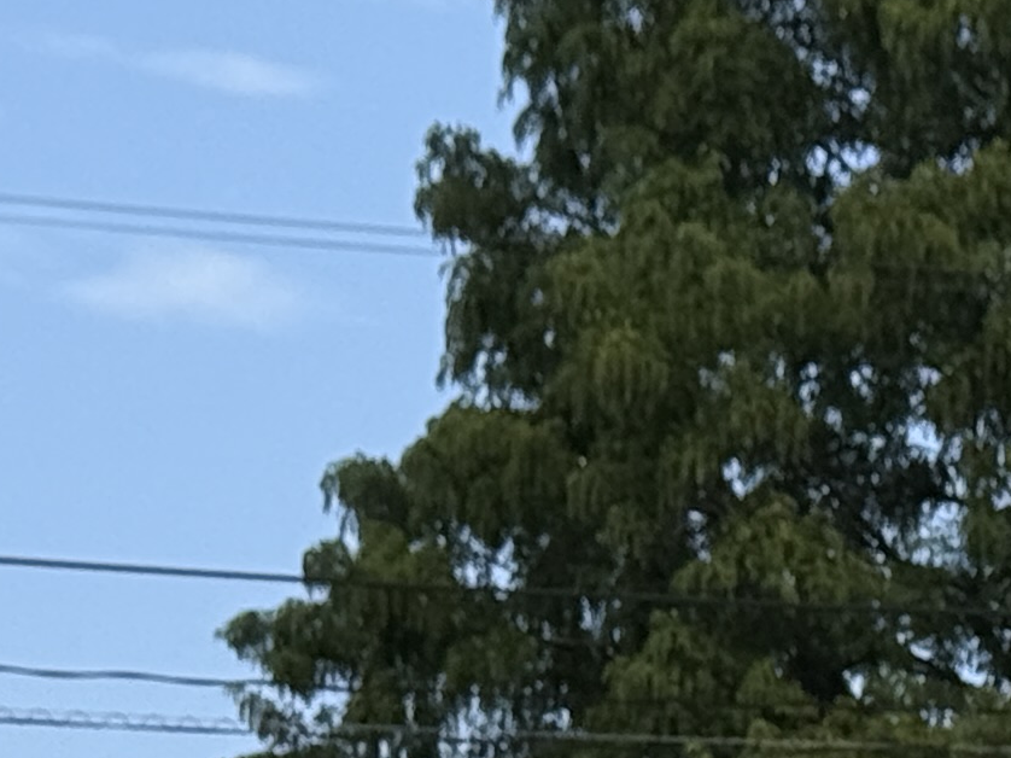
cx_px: 1122
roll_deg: +0.5
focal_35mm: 231
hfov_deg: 8.5
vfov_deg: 6.2
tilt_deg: +2.4
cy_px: 1780
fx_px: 6745
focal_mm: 6.76
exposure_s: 1/5208
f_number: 1.78
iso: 64
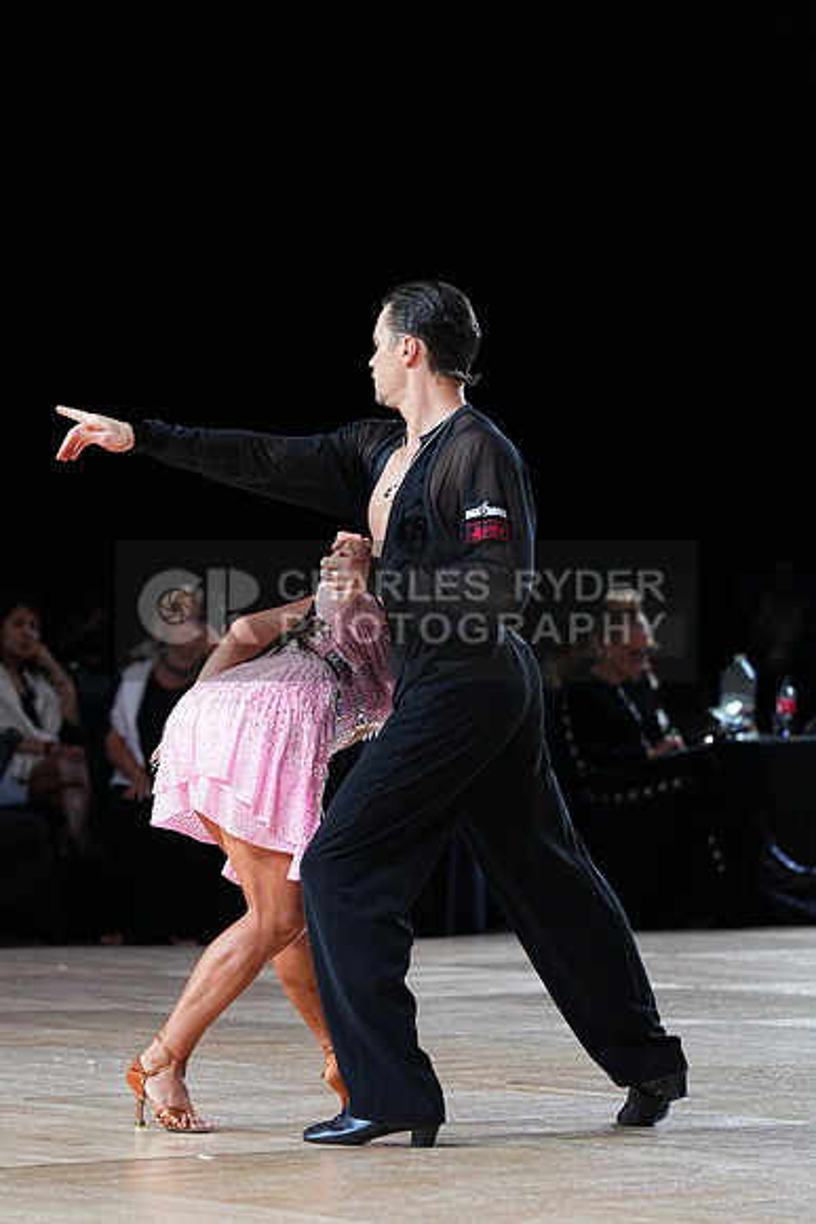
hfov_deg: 8.8
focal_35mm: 156
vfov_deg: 13.2
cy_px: 612
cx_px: 408
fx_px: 5300
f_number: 4
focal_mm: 156
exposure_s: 1/500
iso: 1600
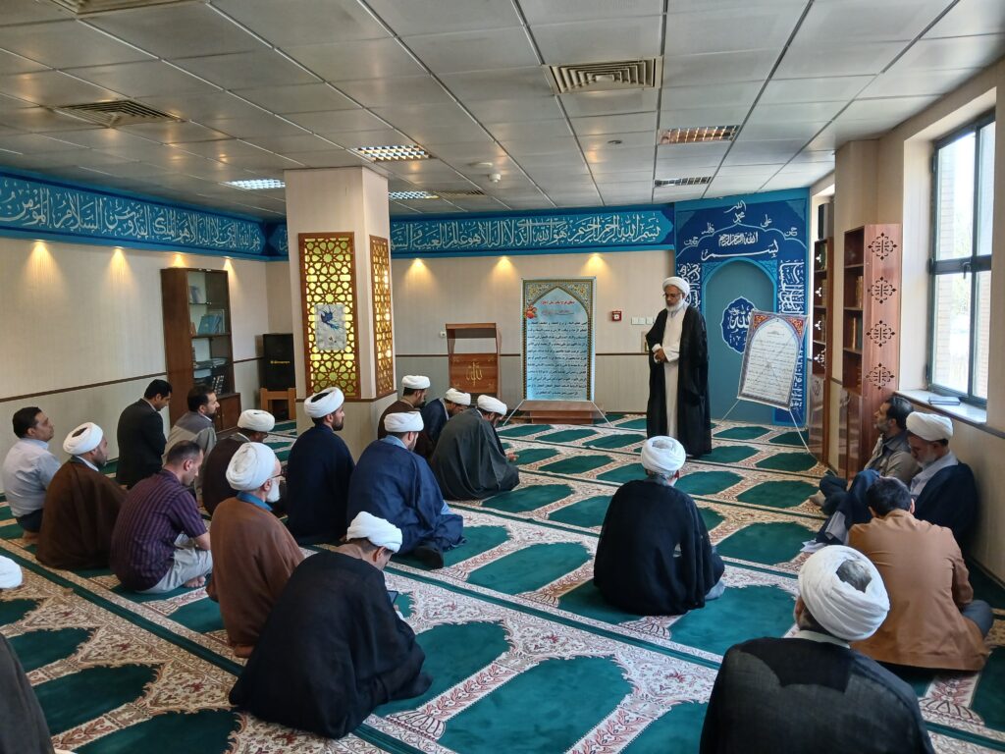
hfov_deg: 67.3
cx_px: 502
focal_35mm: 26
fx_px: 755
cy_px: 377
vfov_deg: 53.1
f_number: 1.8
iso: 125
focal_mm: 3.98
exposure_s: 1/50
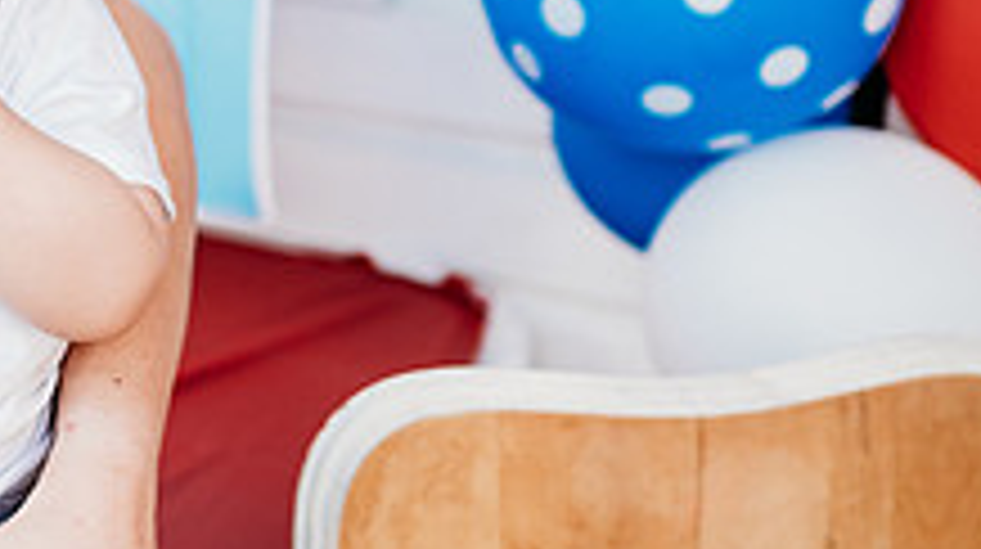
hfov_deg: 28.5
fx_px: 1741
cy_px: 43
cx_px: -104
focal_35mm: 67
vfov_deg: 17.6
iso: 640
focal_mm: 24
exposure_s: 1/200
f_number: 2.5
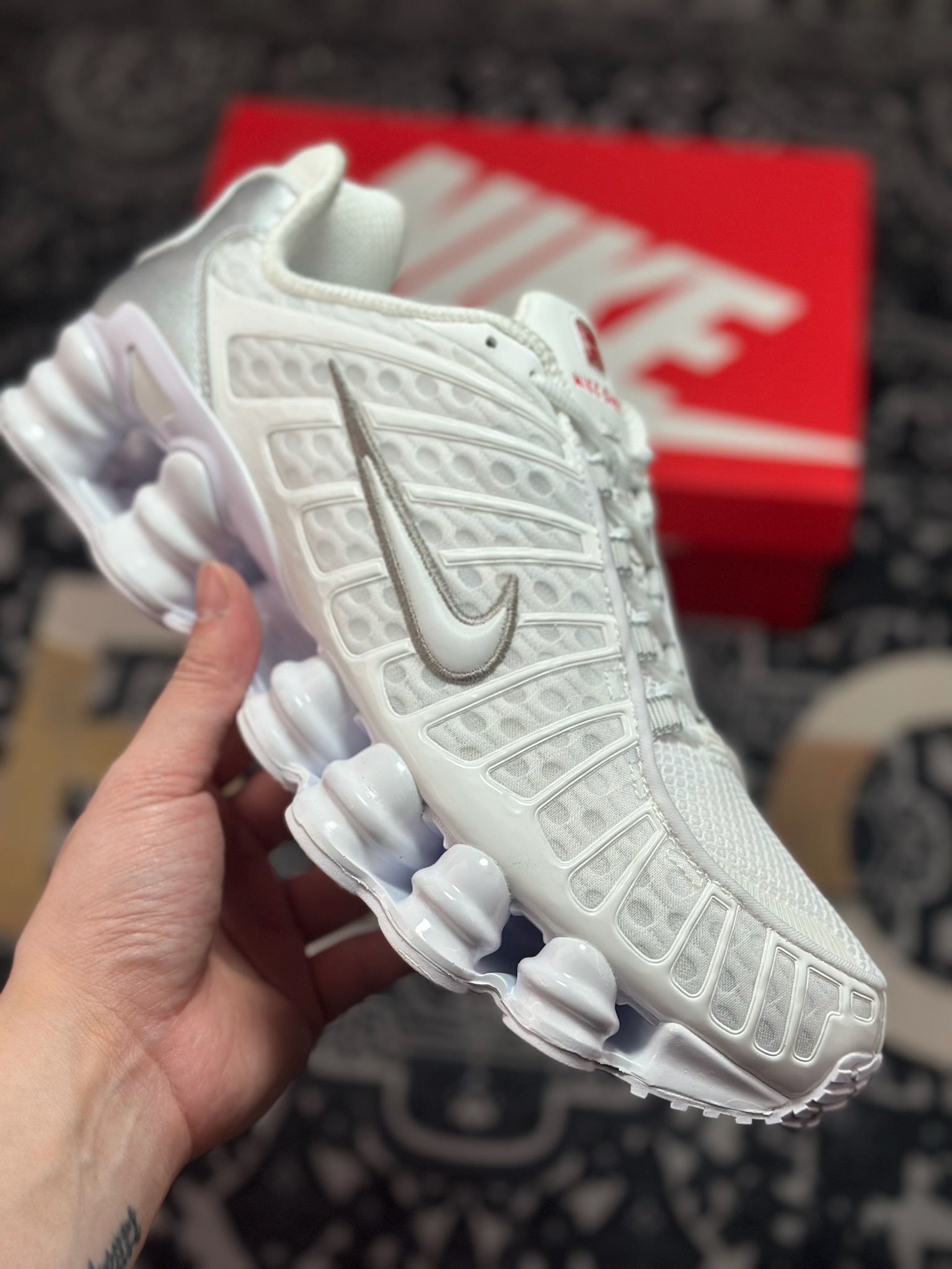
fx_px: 1760
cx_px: 476
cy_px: 634
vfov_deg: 39.7
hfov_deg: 30.3
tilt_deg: -58.7
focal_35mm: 48
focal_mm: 6.86
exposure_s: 1/2252
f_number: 1.78
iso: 80
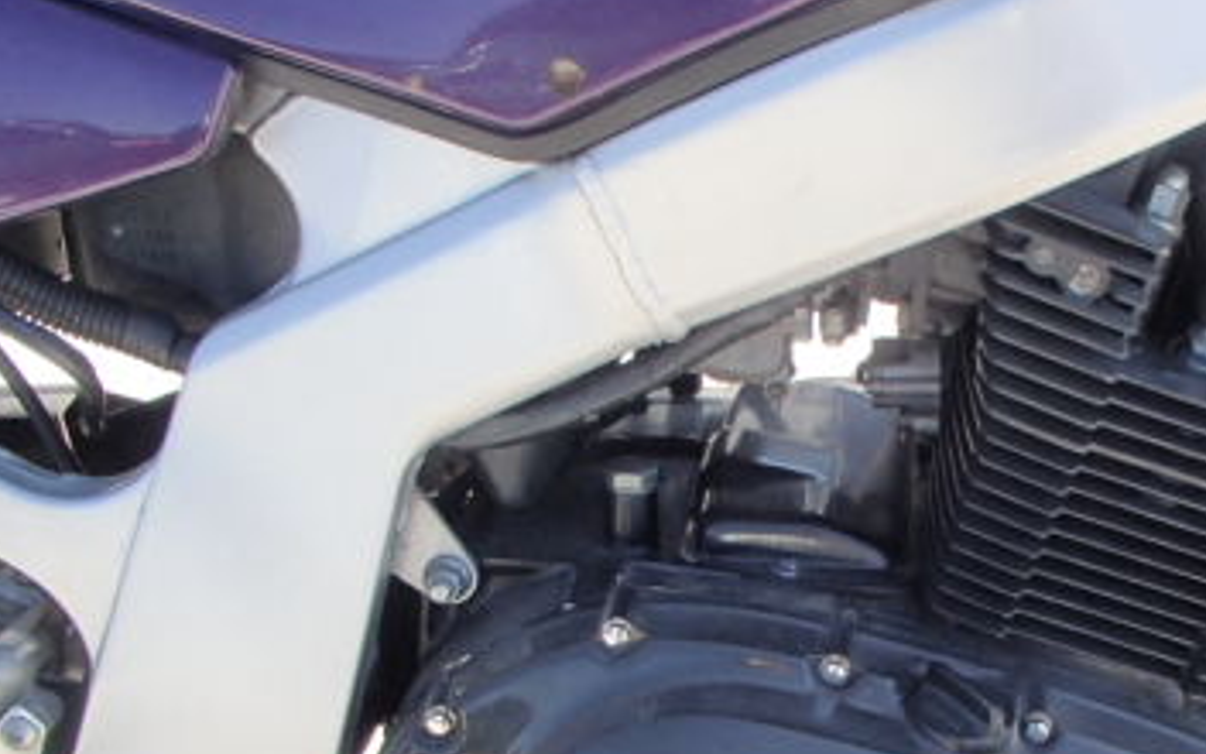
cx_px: 904
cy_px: 613
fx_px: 1775
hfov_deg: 36.6
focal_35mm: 54
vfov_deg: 23.6
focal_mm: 5
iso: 100
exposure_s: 1/250
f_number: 3.9
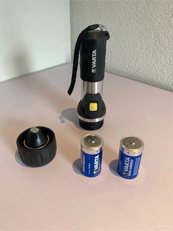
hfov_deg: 53.1
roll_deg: -0.9
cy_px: 116
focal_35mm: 26
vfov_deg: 67.3
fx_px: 173
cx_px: 86
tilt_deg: -33.2
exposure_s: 1/100
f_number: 1.8
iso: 100
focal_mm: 4.25
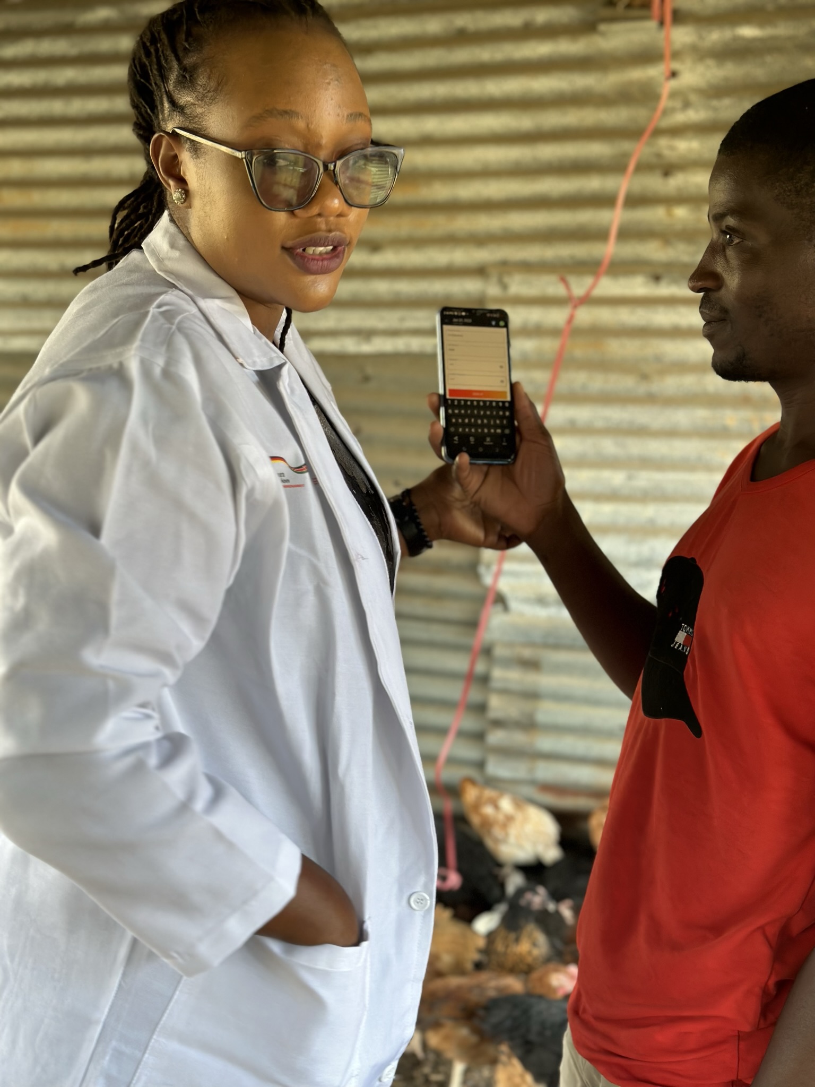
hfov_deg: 30.3
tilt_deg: -9.0
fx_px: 1507
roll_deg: -3.2
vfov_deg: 39.7
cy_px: 544
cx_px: 408
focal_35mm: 48
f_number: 1.78
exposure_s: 1/150
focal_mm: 6.86
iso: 125
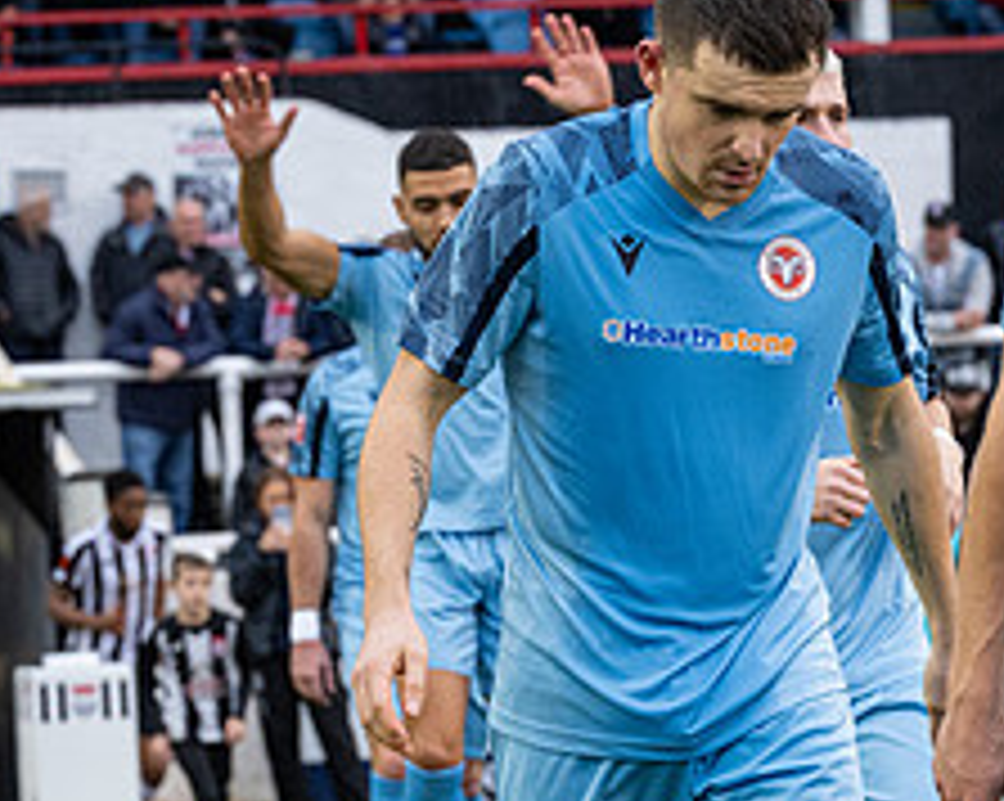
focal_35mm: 199
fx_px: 5908
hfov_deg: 9.7
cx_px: 616
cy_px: 765
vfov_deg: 7.7
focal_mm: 70
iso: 2000
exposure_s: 1/400
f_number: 4
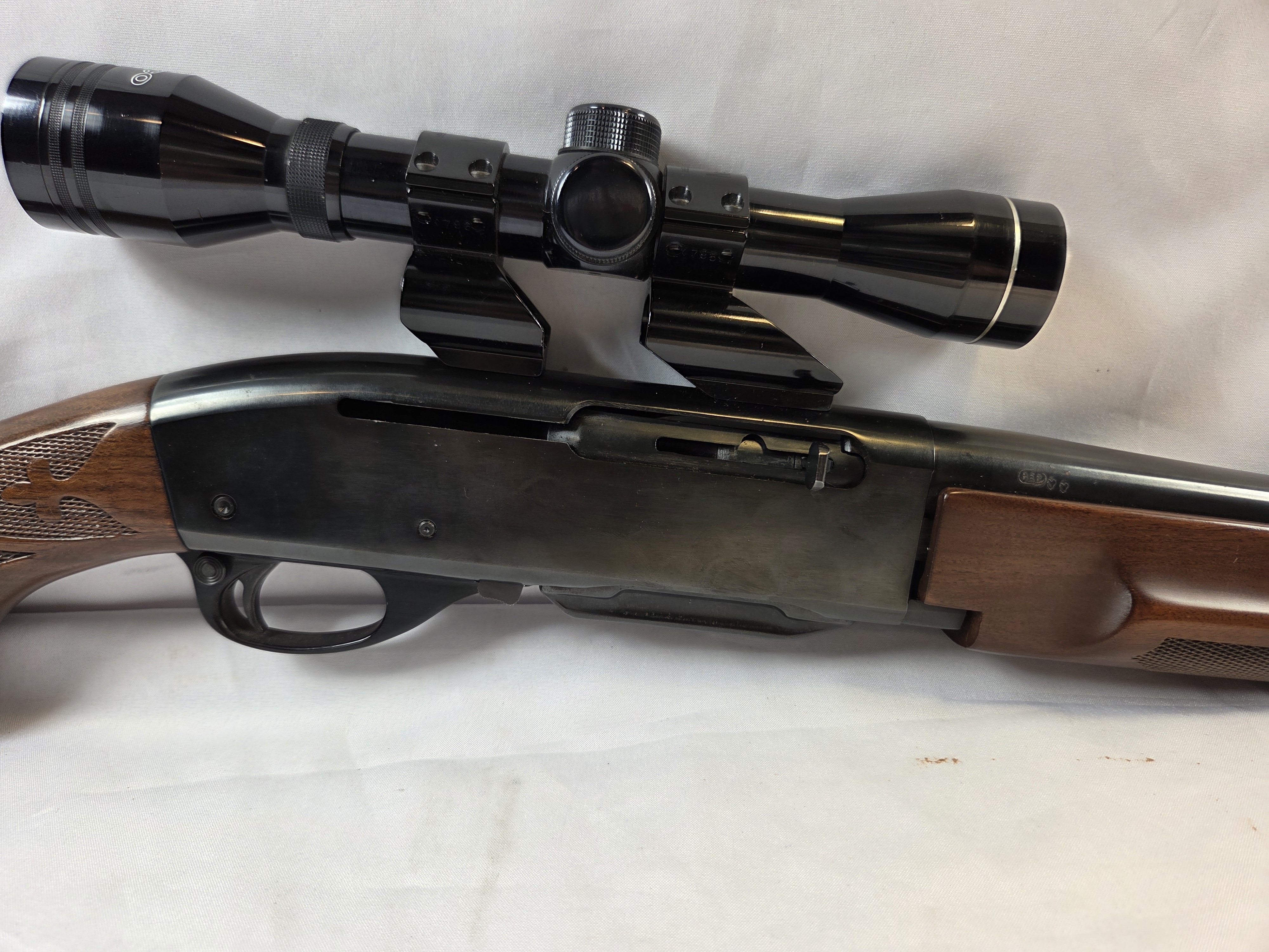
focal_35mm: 23
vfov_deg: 58.9
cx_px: 634
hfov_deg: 73.9
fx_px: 843
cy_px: 476
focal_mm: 5.4
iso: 40
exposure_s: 1/120
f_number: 1.8
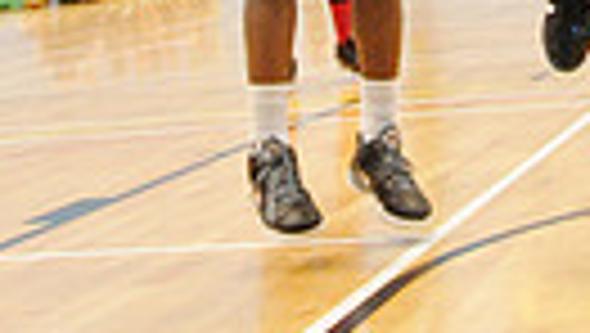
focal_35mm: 125
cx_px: 536
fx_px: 1958
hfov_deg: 16.9
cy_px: -446
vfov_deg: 8.9
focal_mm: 27
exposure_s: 1/500
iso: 8000
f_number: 2.8
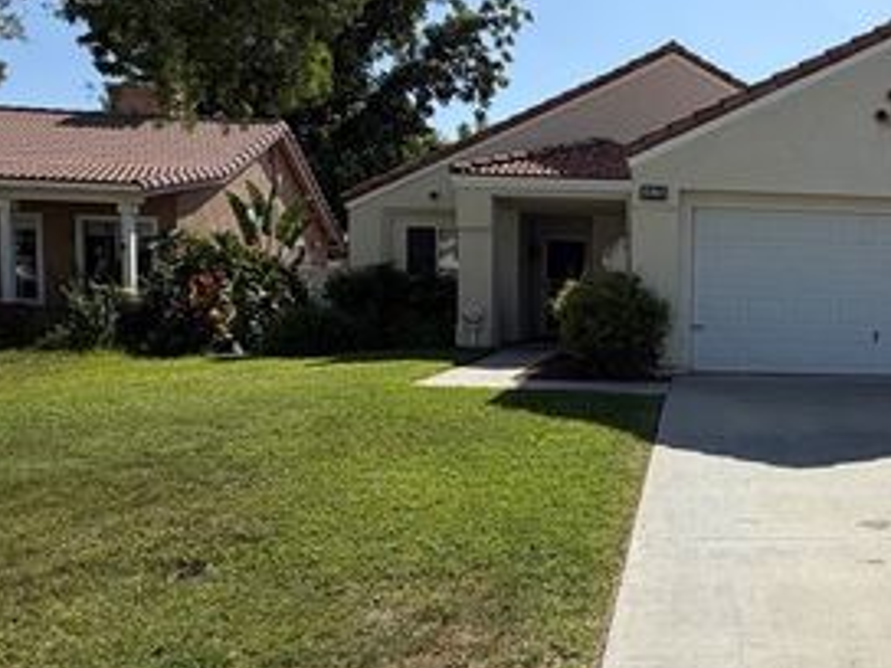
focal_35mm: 33
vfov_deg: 42.9
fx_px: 849
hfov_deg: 50.9
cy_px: 350
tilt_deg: -2.1
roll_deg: -1.0
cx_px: 750
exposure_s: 1/1189
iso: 20
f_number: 2.2
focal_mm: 2.22
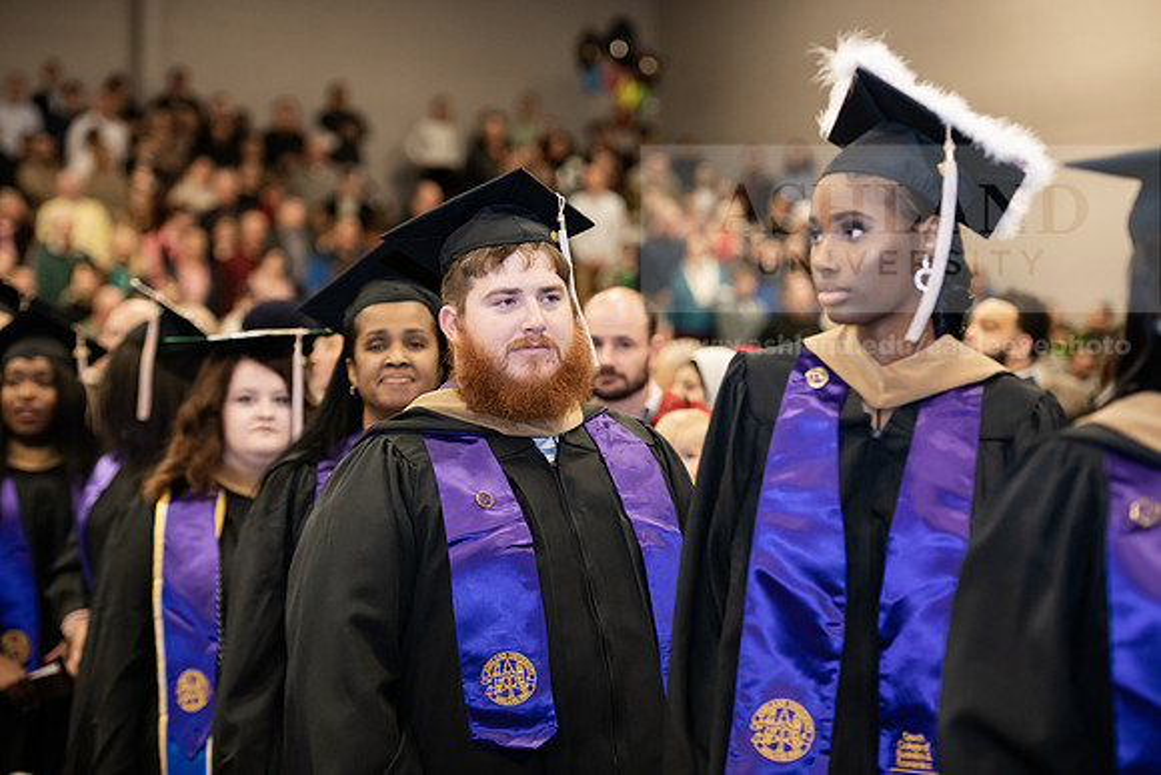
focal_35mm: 98
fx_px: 3161
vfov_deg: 14.0
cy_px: 388
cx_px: 580
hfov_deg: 20.8
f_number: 3.2
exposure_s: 1/200
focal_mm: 98
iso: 2000
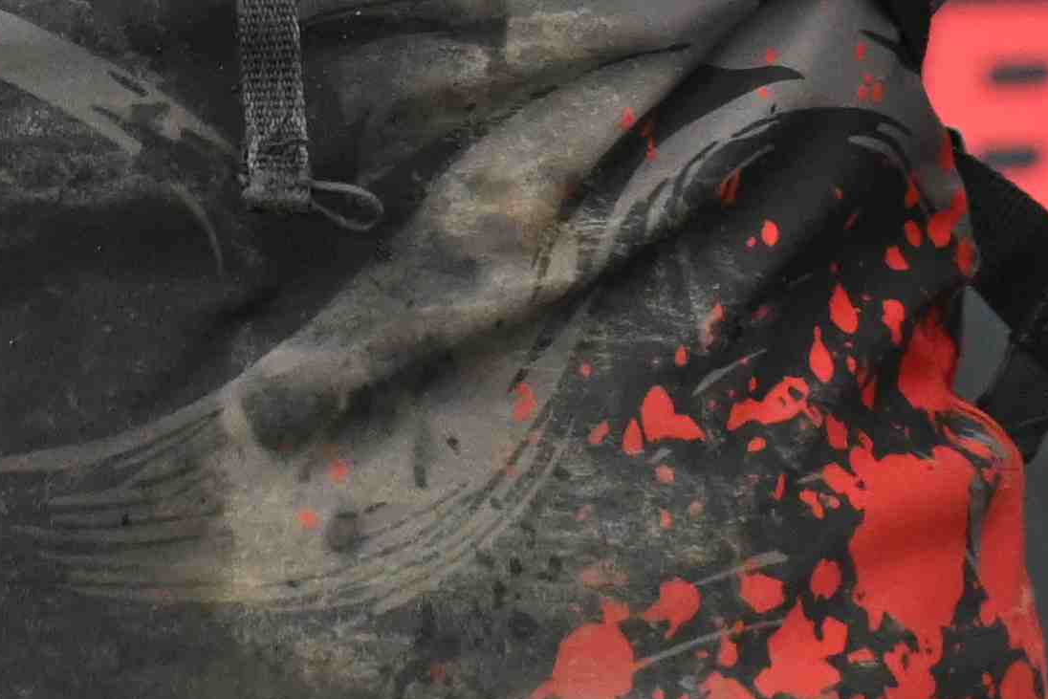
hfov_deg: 4.6
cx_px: 522
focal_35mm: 452
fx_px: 13159
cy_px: -1377
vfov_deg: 3.0
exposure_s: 1/800
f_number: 4
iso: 2500
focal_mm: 60
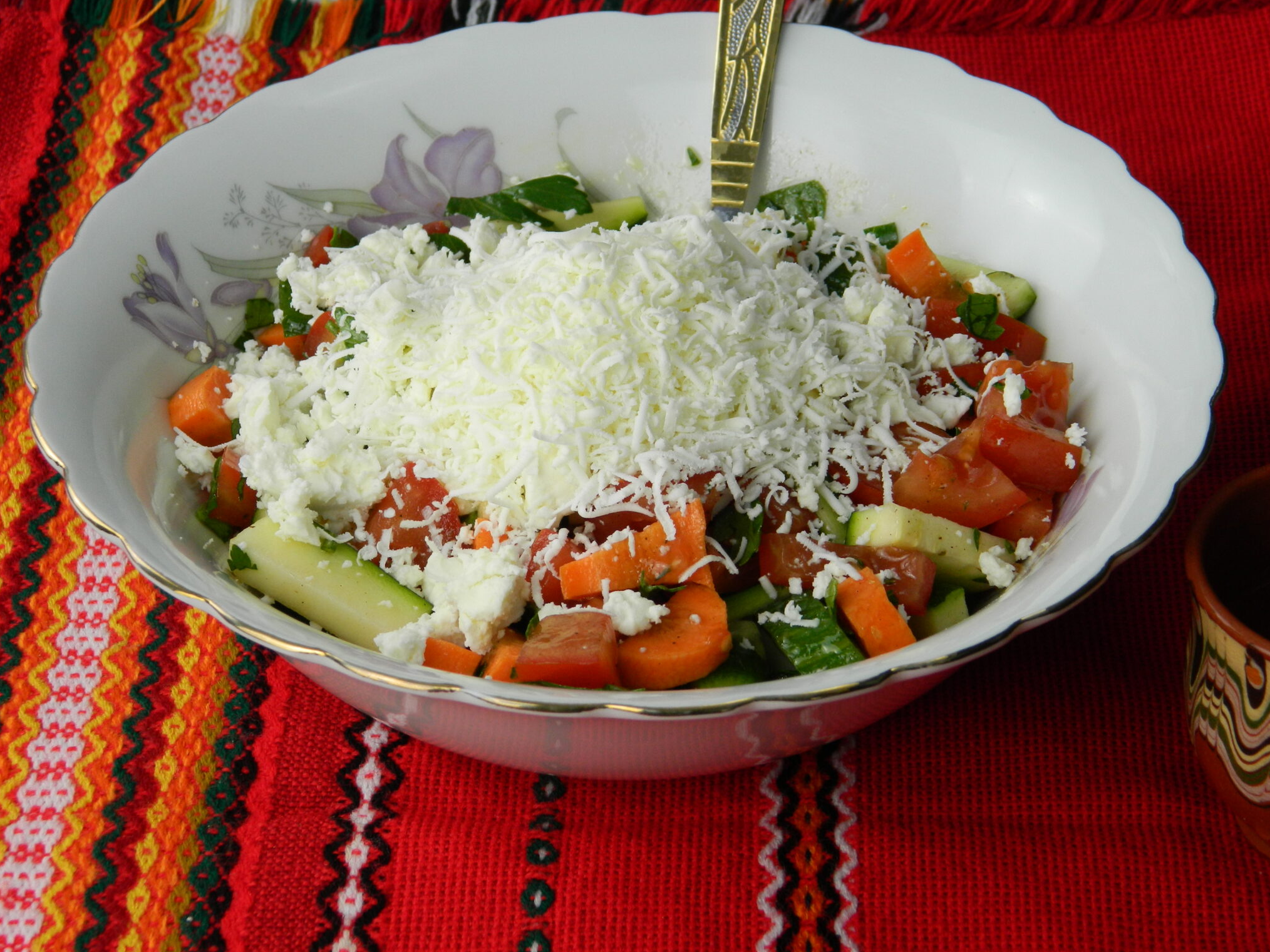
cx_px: 638
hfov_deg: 18.9
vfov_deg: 14.2
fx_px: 3816
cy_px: 480
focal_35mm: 104
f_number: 4.5
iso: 125
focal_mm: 18.6
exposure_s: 1/60
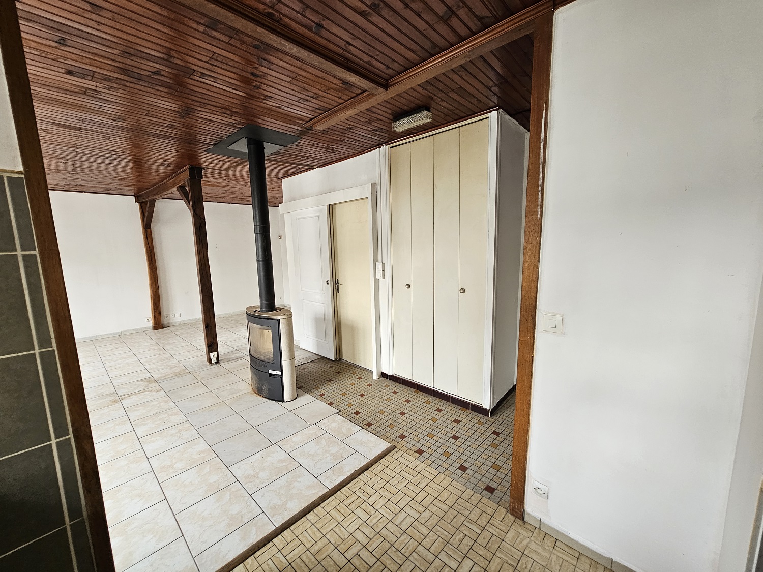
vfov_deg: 89.9
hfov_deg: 106.2
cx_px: 382
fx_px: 287
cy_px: 286
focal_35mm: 13
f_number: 2.2
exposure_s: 1/60
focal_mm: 2.2
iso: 125
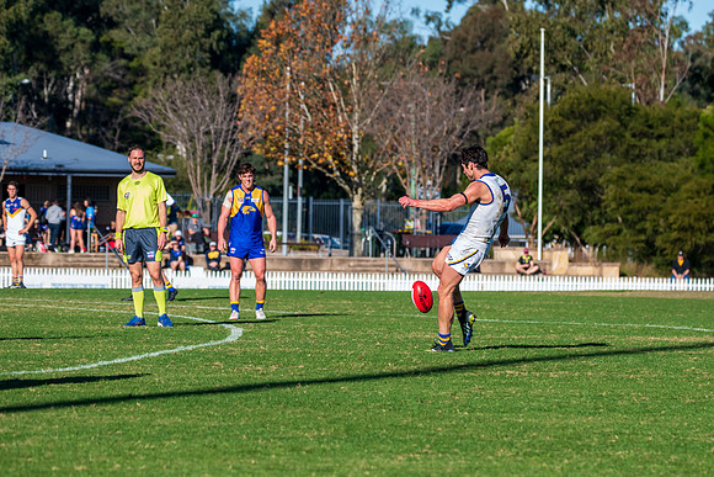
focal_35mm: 238
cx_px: 424
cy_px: 211
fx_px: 4716
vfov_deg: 5.8
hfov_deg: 8.7
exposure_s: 1/2000
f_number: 8
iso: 800
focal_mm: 200
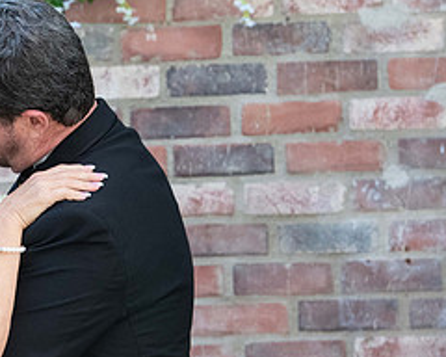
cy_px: 224
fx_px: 3749
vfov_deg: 5.4
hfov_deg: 6.8
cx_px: -7
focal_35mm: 284
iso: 1250
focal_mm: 125
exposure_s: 1/1000
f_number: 5
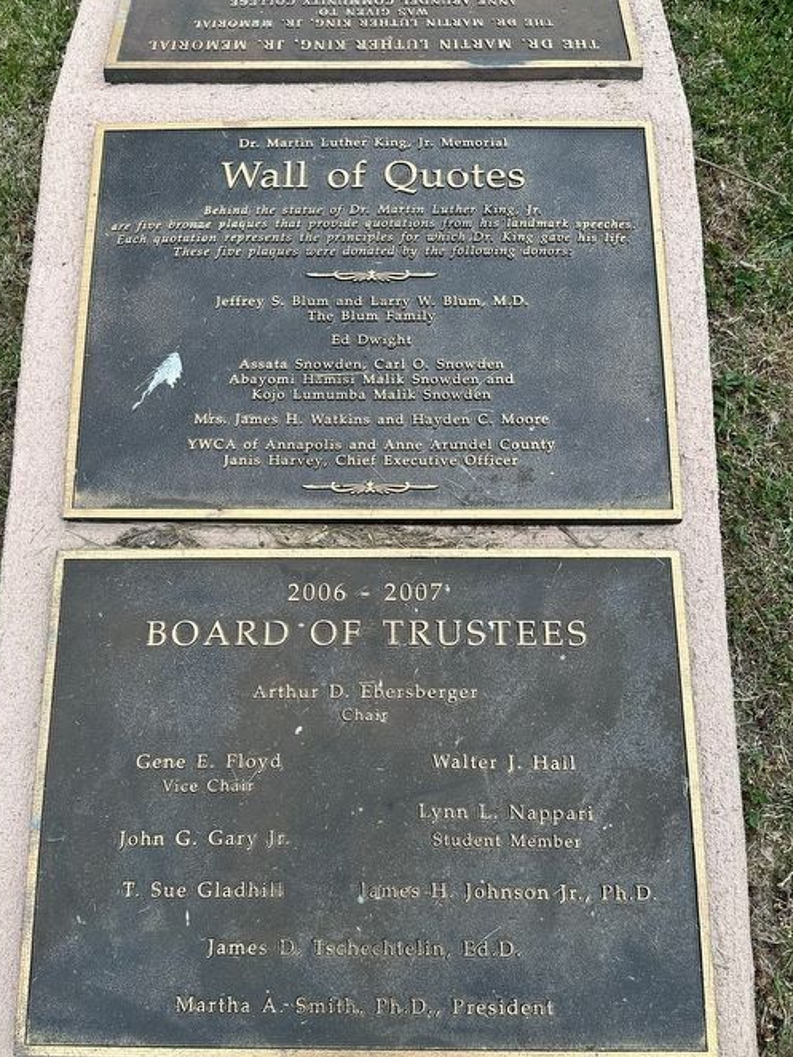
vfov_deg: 61.4
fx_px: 885
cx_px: 359
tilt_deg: -67.5
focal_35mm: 29
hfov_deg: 48.2
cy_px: 599
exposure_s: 1/734
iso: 80
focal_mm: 6.86
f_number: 1.78
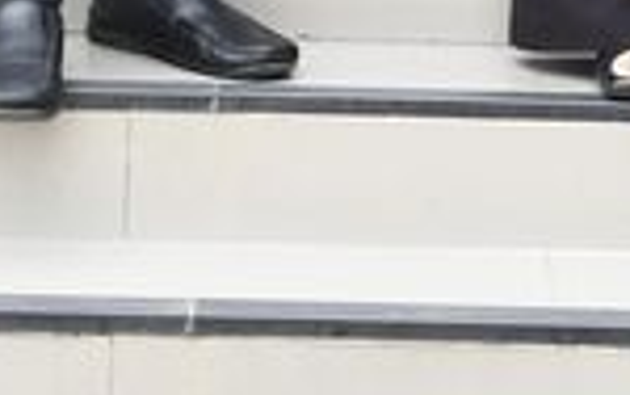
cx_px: 416
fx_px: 5017
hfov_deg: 7.2
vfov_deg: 4.3
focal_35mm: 292
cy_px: -922
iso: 360
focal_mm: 28
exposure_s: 1/250
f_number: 5.6
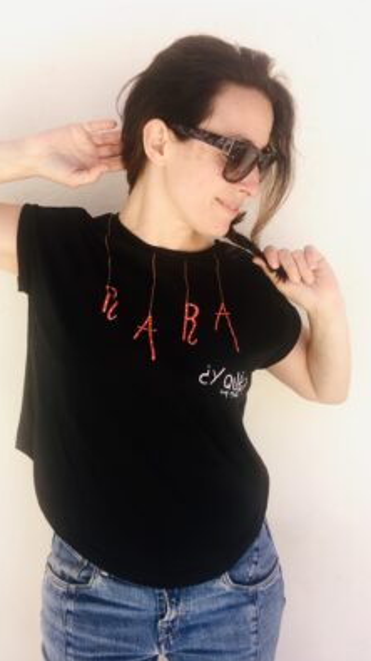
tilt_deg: -10.2
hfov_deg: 36.5
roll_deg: +2.6
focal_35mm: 32
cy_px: 330
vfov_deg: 61.0
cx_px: 142
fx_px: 560
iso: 25
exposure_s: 1/434
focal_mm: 4.15
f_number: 2.2
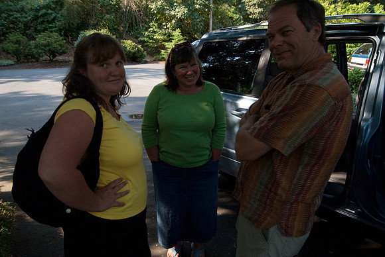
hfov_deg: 73.7
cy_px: 128
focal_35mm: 24
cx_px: 192
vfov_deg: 53.2
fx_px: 257
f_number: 2.8
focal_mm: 16
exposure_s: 1/2000
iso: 800
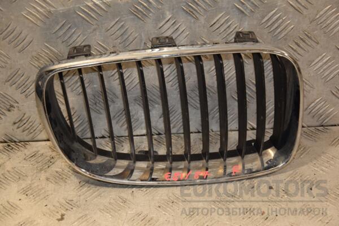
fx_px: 932
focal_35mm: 99
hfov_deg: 20.6
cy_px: 113
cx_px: 170
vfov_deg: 13.8
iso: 800
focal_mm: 66
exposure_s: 1/200
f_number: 5.3
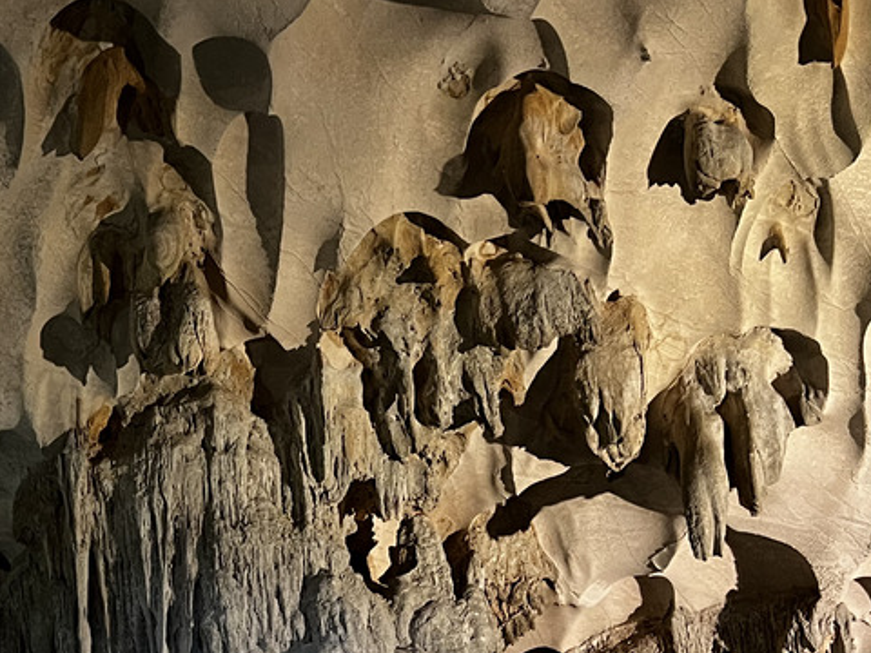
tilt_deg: +17.8
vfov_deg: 21.9
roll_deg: +2.1
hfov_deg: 28.8
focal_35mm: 65
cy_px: 626
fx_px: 1636
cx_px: 114
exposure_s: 1/33
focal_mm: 5.7
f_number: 1.5
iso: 640
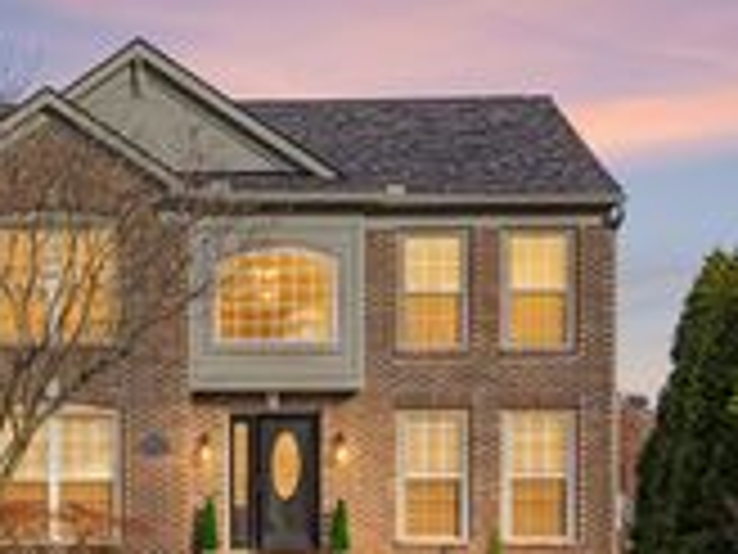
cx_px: 135
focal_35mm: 73
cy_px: 480
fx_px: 1556
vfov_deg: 19.8
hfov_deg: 26.1
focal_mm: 8.67
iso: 160
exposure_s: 1/3000
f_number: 1.8
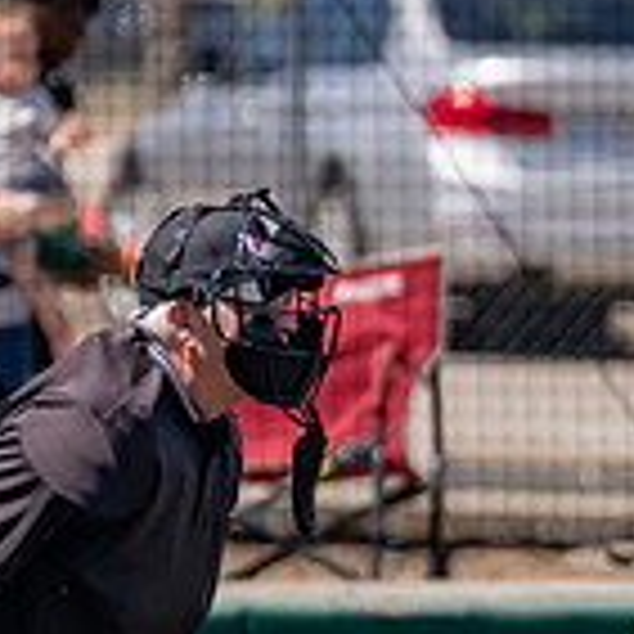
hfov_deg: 1.3
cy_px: 819
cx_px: 793
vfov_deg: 1.3
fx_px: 27290
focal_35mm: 1317
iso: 320
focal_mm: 280
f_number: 4
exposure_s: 1/2500
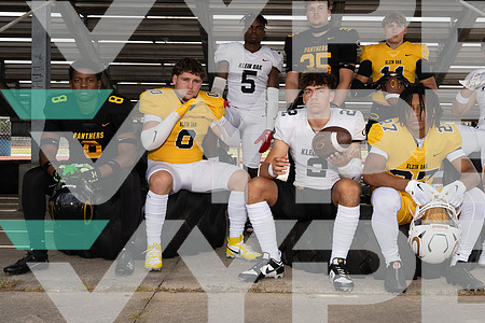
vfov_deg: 27.5
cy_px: 147
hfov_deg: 40.3
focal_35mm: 49
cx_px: 275
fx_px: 660
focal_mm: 38
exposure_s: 1/250
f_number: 11
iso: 320
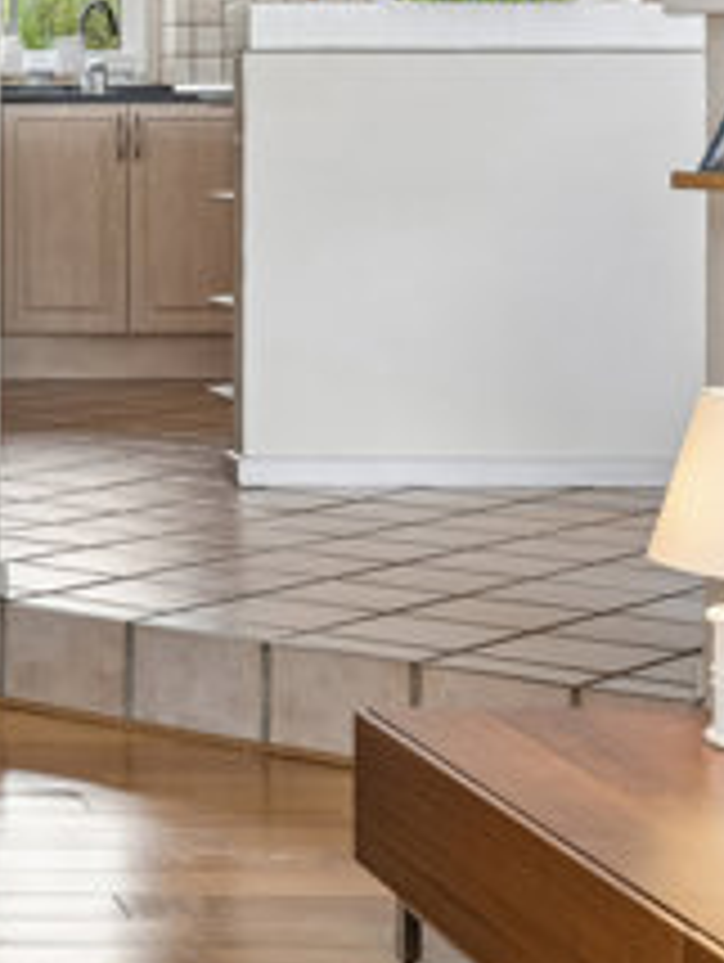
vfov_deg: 18.7
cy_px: 169
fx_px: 2894
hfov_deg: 12.9
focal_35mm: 104
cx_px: -594
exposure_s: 1/6
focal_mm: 29
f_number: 8
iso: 200
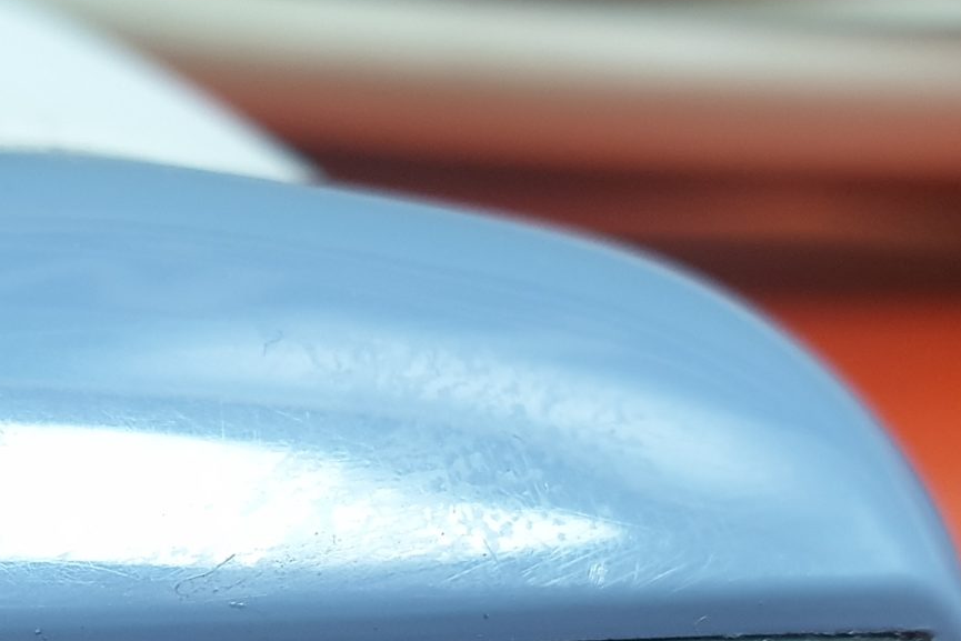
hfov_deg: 24.4
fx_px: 2136
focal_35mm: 80
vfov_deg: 16.5
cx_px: 36
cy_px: 712
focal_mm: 4.3
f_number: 2.4
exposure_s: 1/50
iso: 250
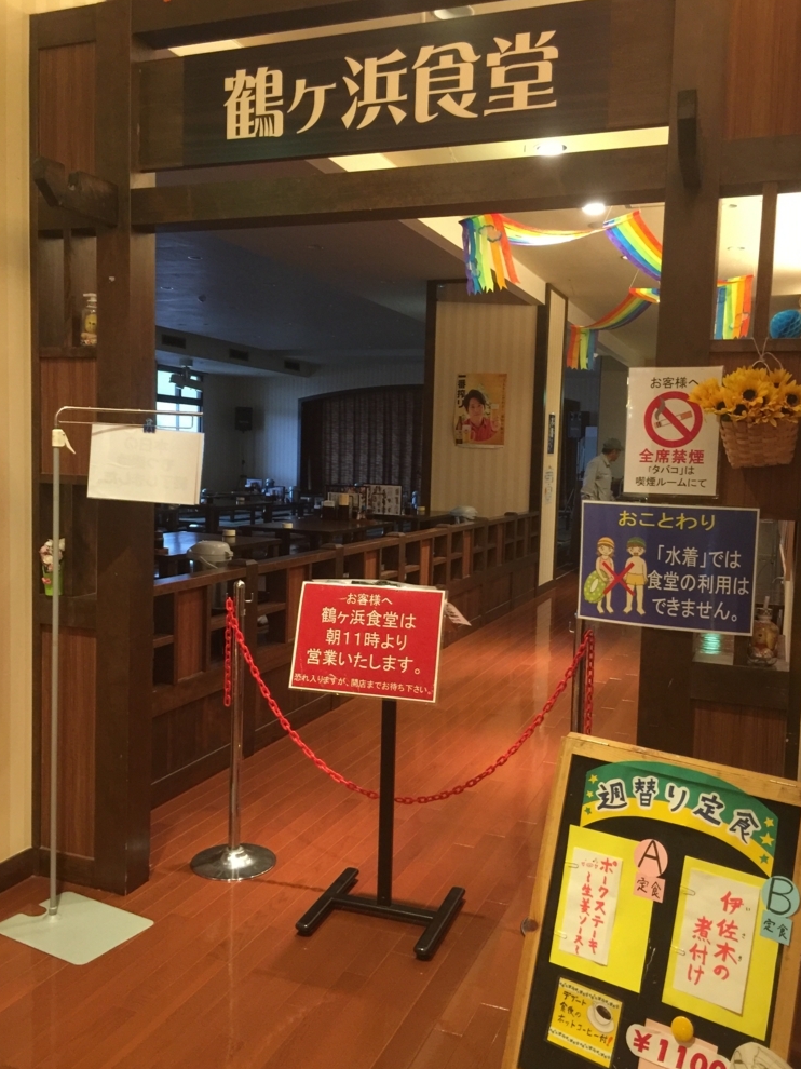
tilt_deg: -1.1
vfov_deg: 60.0
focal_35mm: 30
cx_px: 411
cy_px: 537
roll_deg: -1.3
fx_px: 926
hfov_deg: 46.8
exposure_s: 1/15
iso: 160
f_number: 2.2
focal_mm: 4.15
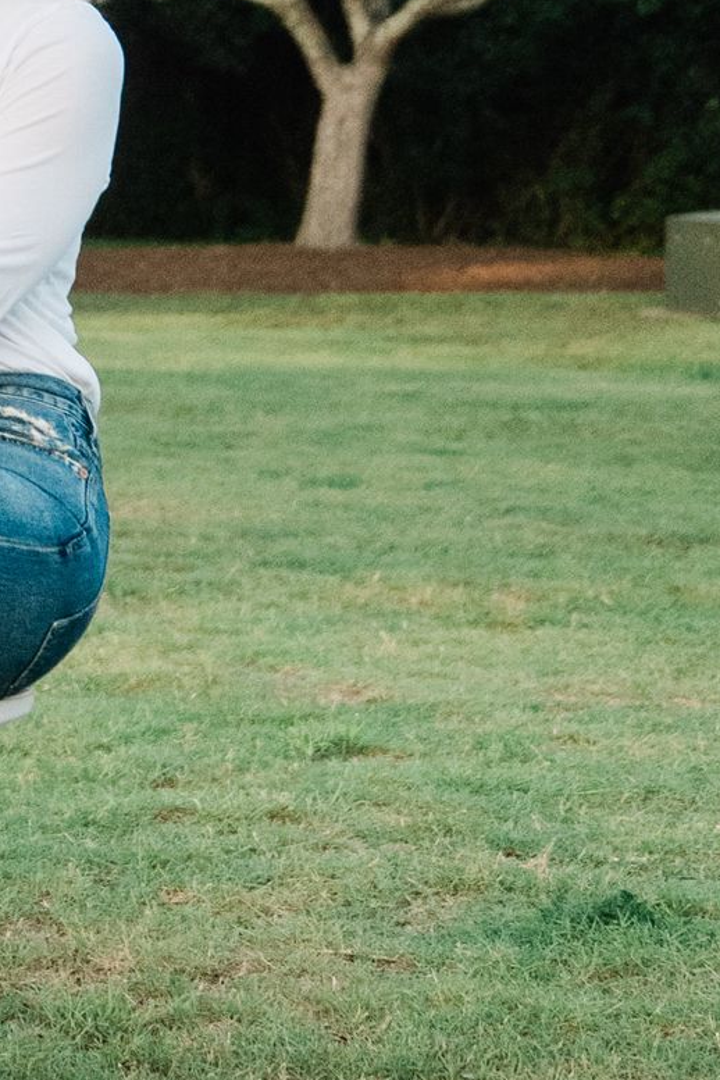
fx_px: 4920
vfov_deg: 12.5
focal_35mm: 164
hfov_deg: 8.0
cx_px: -689
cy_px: 293
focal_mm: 34
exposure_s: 1/6400
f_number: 2.8
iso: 1600
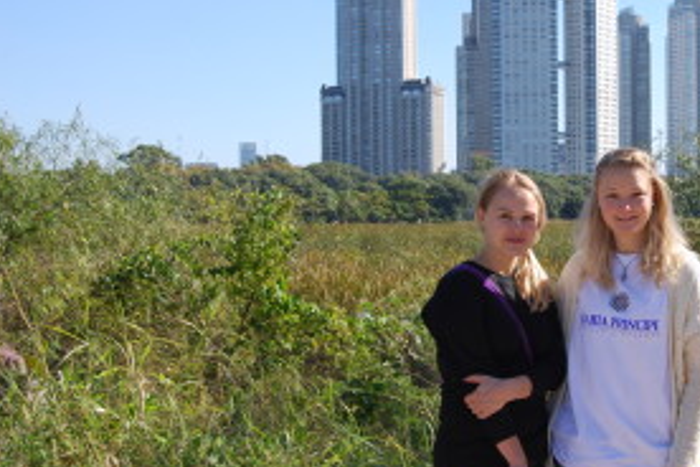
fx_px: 1303
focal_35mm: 67
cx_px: 545
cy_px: 228
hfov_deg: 29.5
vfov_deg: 20.3
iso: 100
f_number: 7.1
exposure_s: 1/200
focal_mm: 28
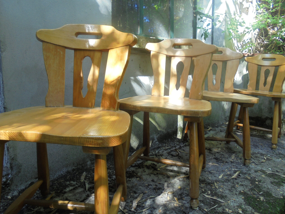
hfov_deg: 65.3
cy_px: 103
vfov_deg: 51.3
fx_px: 222
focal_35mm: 27
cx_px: 147
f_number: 3.5
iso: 100
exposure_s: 1/30
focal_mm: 4.6
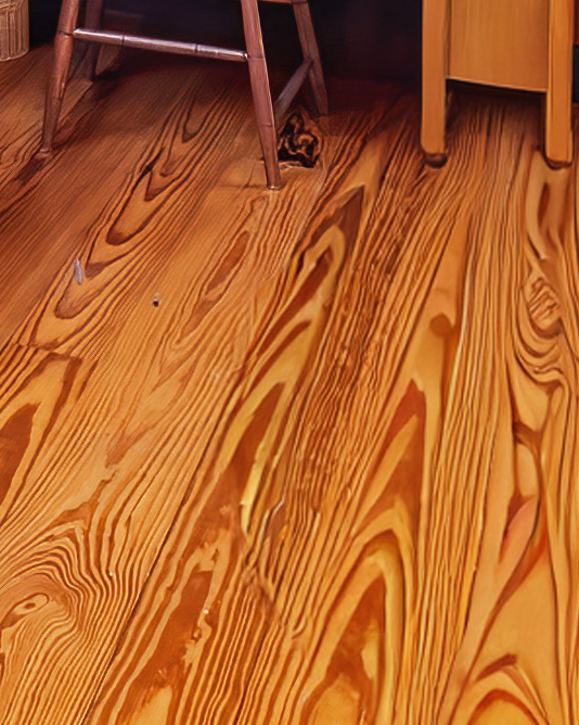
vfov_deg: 19.1
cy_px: -469
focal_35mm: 83
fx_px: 1779
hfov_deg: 16.7
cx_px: -298
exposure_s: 1/30
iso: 800
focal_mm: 10
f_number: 7.1
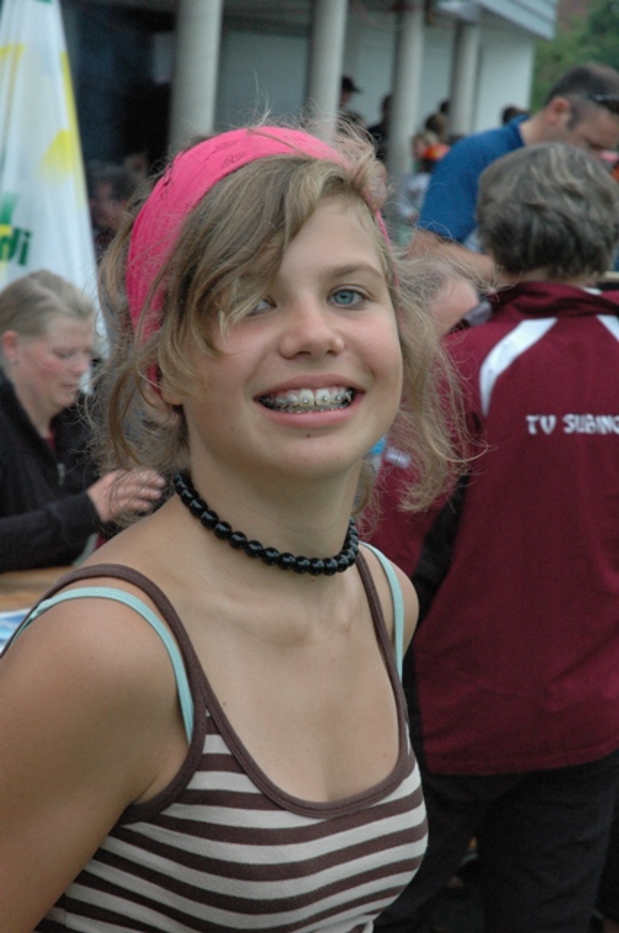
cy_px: 466
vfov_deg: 19.5
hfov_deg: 13.0
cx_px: 310
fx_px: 2715
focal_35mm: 105
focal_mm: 70
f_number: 10
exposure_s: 1/400
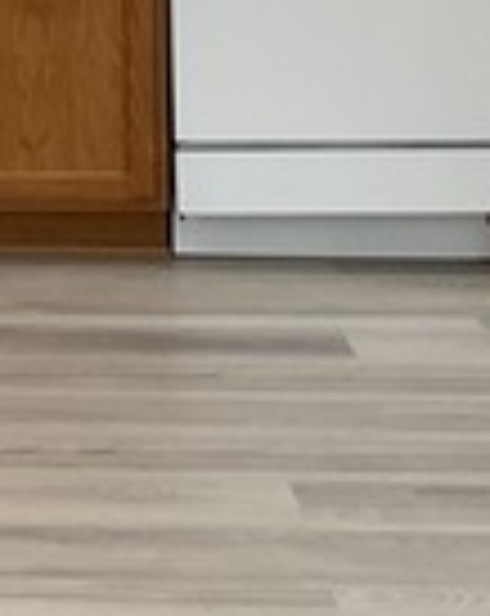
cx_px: -227
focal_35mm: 138
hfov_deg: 10.8
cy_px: -279
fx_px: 2510
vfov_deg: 13.3
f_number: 1.8
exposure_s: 1/60
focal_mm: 3
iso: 80
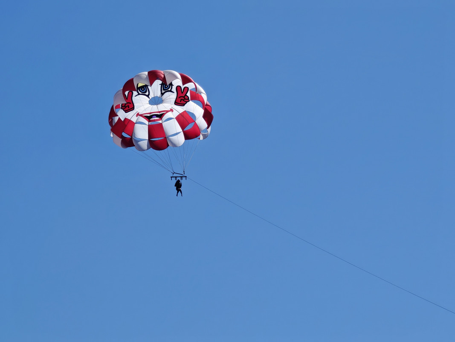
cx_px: 228
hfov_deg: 6.9
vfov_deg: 5.2
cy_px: 171
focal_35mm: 288
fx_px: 3785
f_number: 2.6
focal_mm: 15.38
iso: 50
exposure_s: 1/520
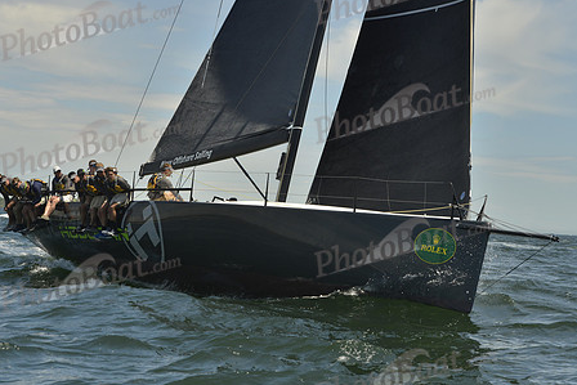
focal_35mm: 101
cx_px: 249
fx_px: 1619
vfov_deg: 13.6
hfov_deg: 20.2
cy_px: 195
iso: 280
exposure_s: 1/1600
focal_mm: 78
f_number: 8
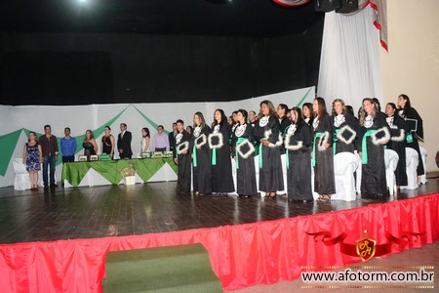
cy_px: 146
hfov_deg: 61.9
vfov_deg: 43.6
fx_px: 366
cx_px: 220
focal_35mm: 30
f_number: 7.1
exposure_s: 1/80
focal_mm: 20
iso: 3200
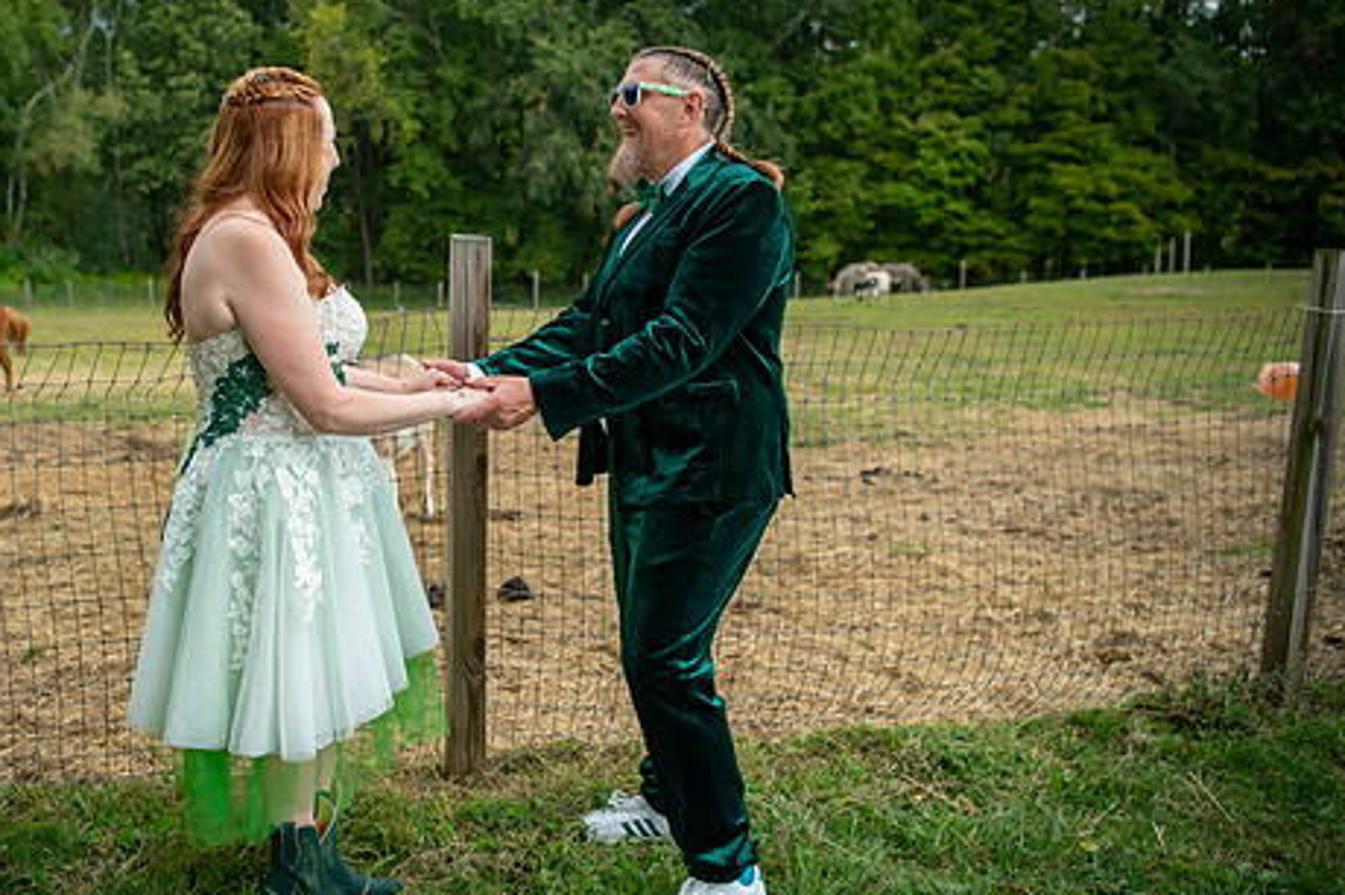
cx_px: 506
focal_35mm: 31
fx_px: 1157
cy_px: 404
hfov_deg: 59.6
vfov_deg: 42.2
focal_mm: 24
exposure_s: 1/1600
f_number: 2.8
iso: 400
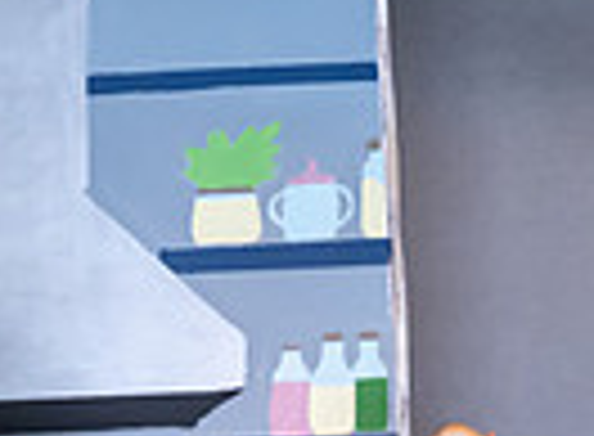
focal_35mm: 384
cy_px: 673
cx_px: -476
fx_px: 6542
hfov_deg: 5.1
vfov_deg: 3.8
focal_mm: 70
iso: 1800
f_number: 2.8
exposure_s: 1/320
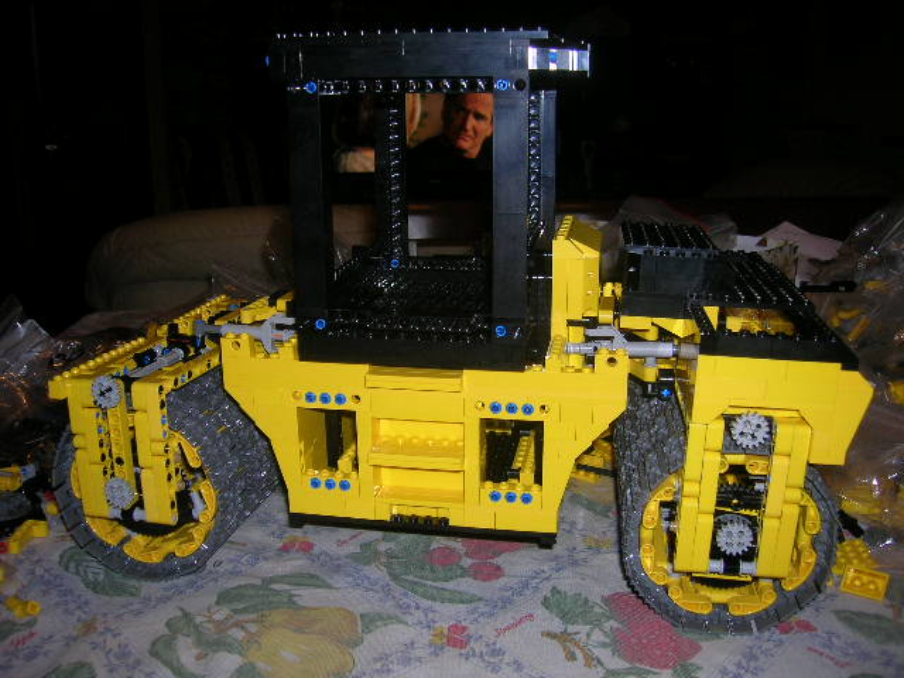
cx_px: 452
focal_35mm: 34
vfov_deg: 41.8
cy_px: 339
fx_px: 888
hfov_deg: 54.0
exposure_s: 1/60.1
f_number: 2.9
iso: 50
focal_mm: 5.7
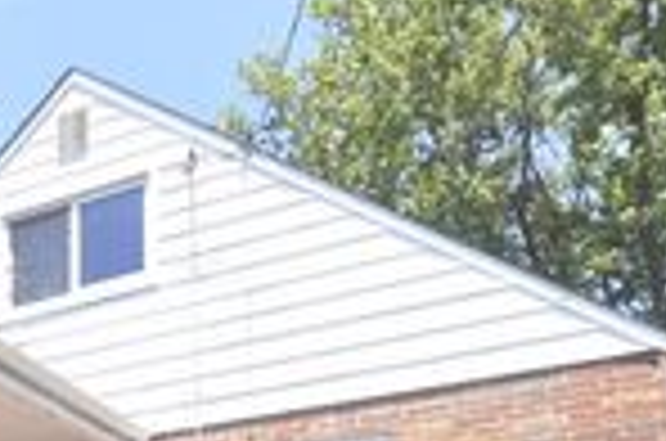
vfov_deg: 20.1
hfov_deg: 30.2
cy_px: 592
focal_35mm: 61
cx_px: -27
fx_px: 1126
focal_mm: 12
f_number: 8
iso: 100
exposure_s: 1/200
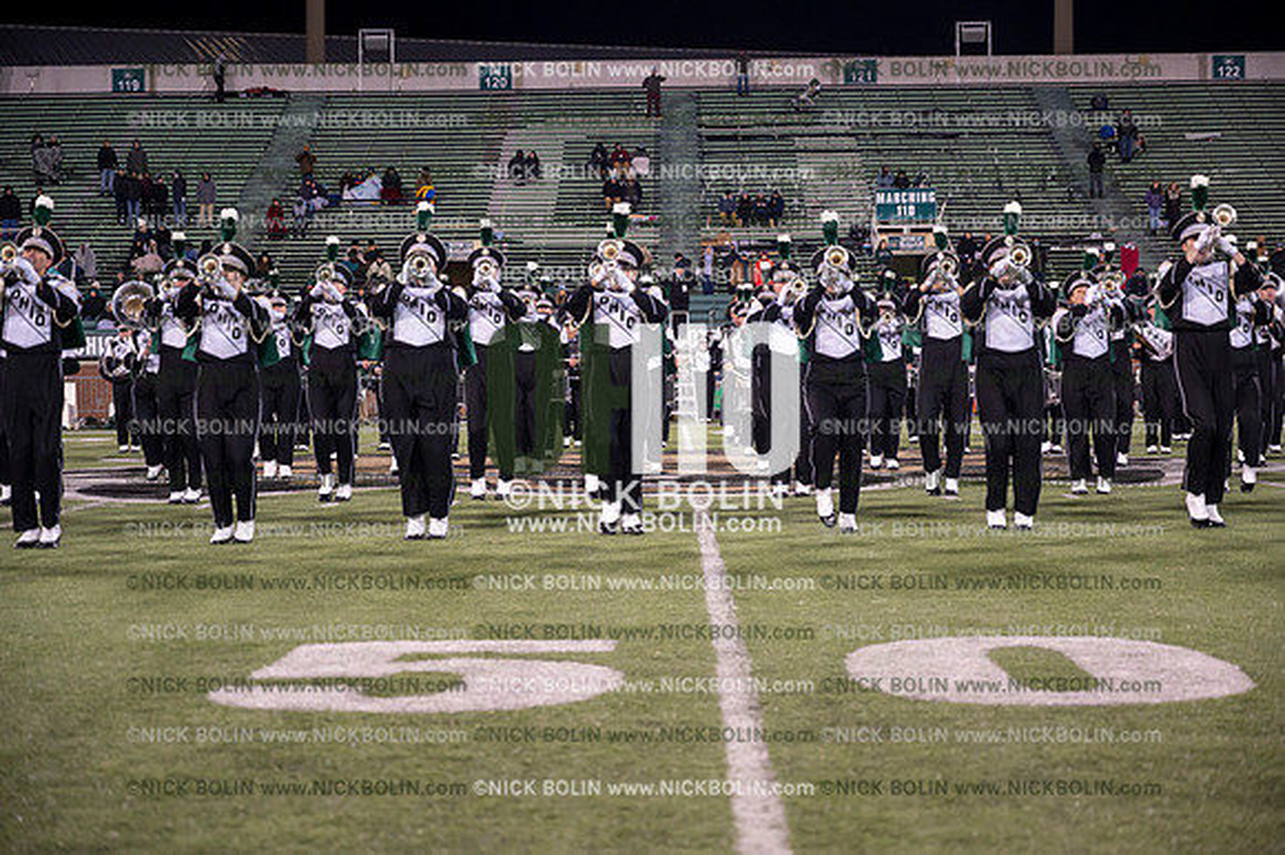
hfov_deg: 30.1
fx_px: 2390
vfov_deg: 20.3
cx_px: 642
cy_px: 428
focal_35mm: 67
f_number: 4
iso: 3200
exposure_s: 1/640
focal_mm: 67
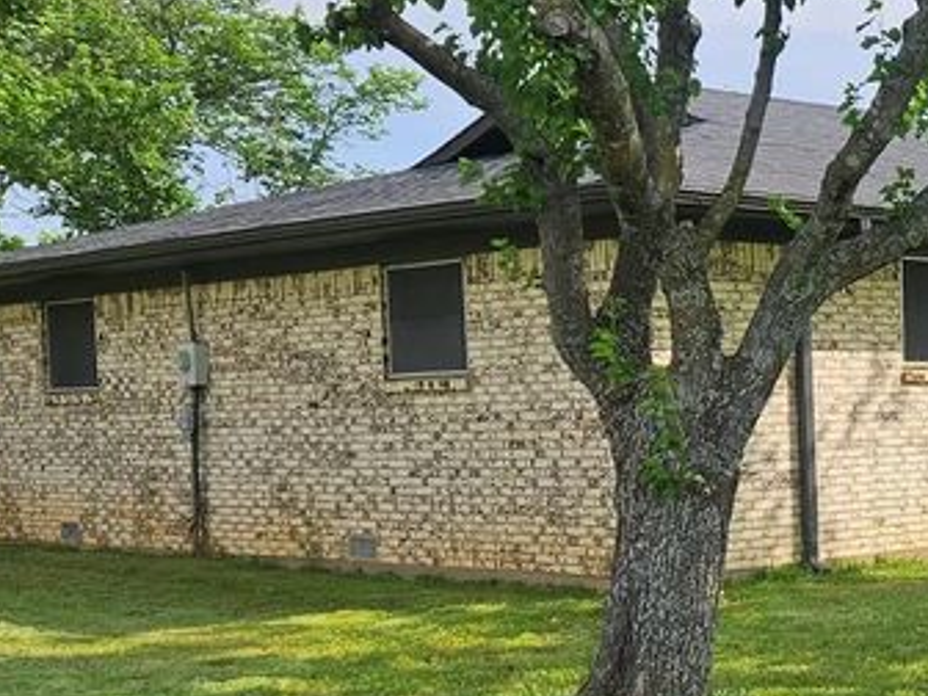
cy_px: 425
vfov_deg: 21.0
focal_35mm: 70
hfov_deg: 25.0
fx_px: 1877
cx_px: 1121
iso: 25
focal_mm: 5.4
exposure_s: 1/1709
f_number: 1.8
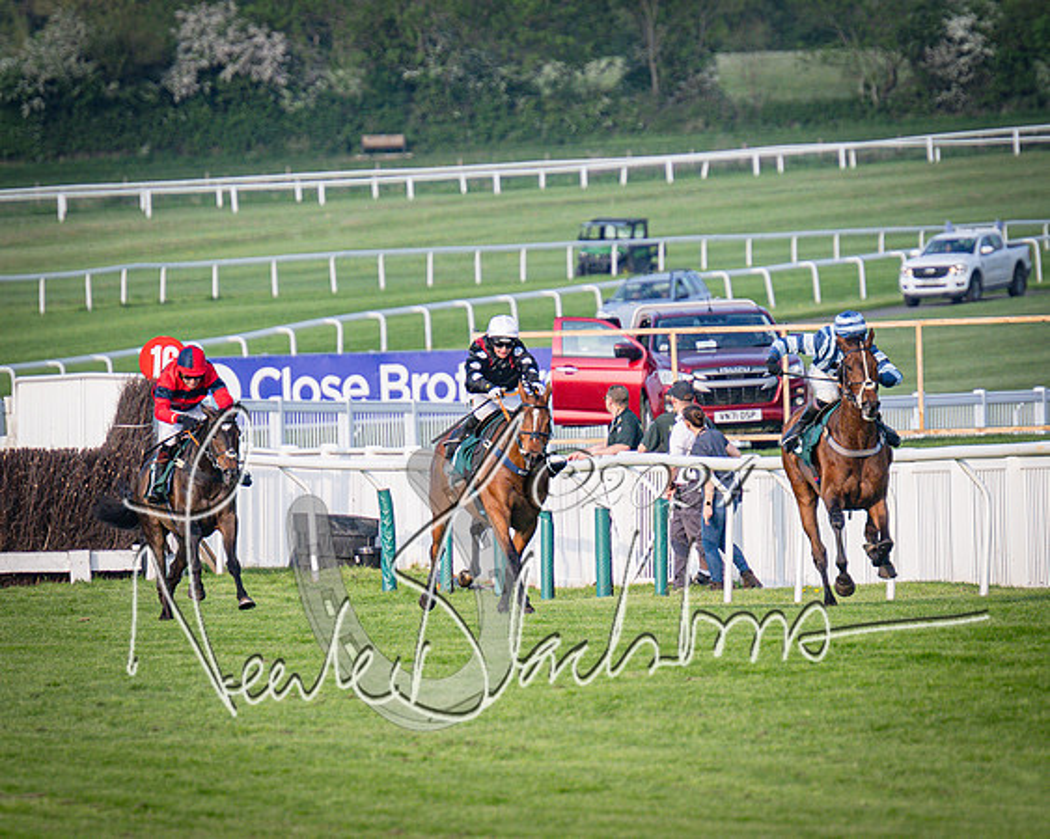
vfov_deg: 2.4
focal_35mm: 645
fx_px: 20046
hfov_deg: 3.0
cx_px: 512
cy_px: 438
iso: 400
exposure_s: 1/2000
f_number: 4
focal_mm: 240
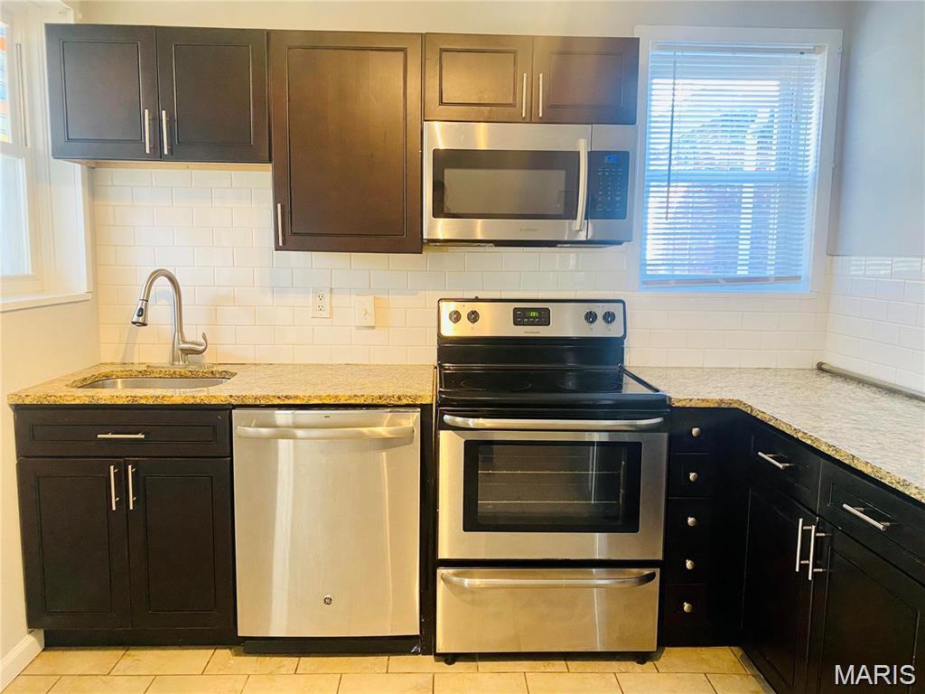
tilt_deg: -7.3
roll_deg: -1.1
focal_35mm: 26
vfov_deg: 53.1
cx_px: 462
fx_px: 695
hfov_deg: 67.3
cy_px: 347
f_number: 1.8
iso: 200
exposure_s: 1/60
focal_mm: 4.25
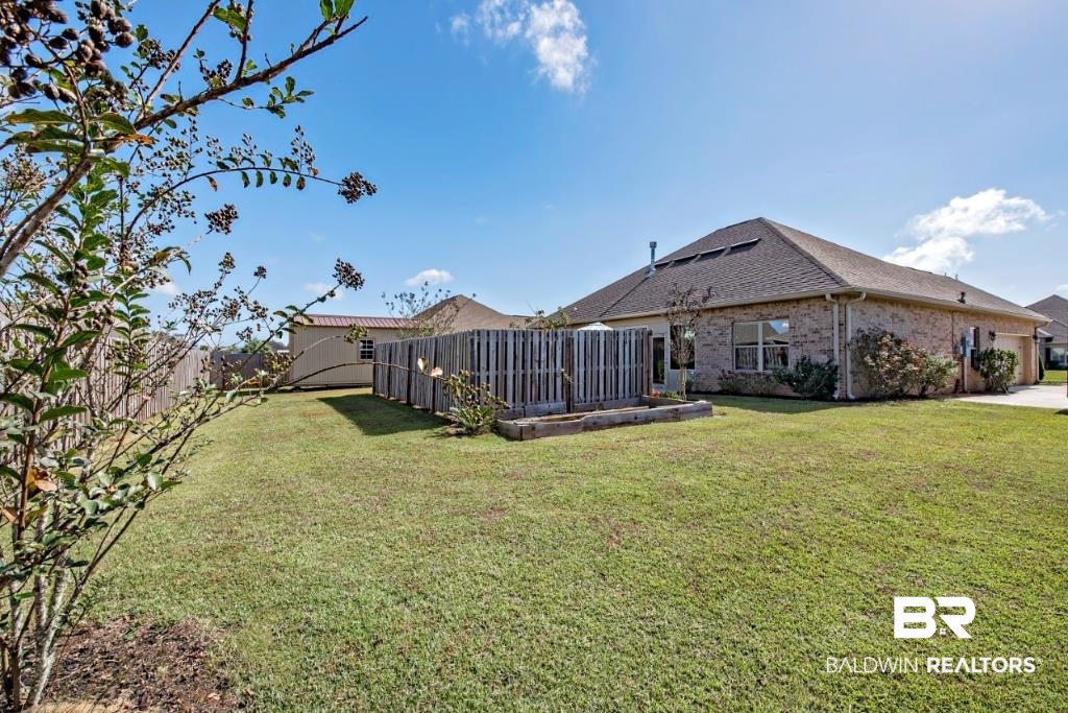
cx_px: 534
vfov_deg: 77.3
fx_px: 445
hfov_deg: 100.4
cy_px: 356
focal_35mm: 15
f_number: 18
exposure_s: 1/125
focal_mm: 15
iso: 200
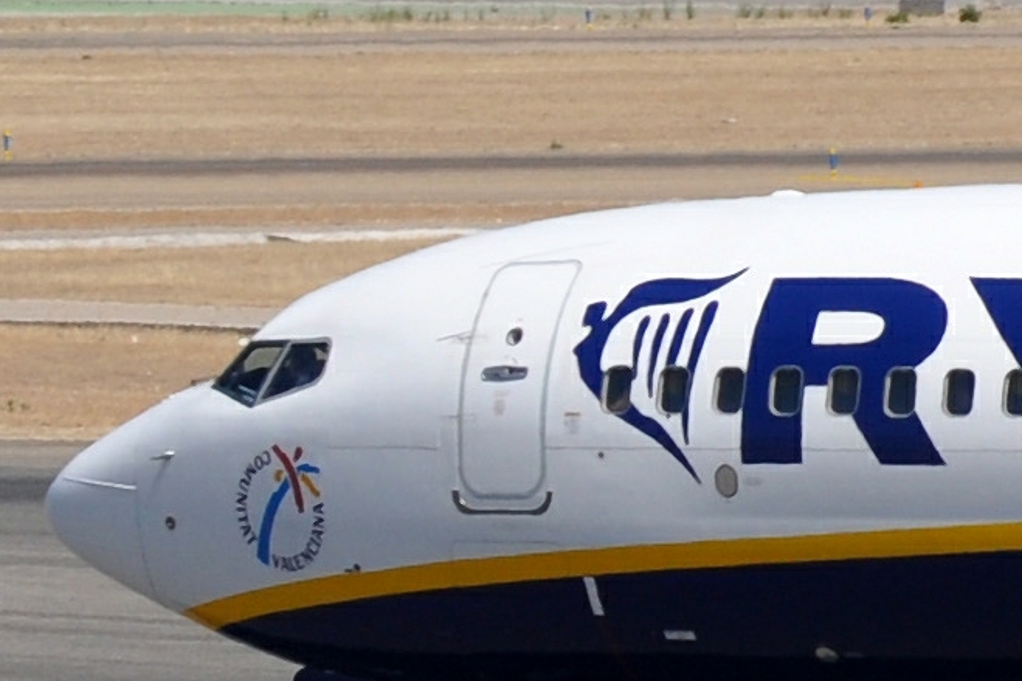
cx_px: 2514
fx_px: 34556
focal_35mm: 1218
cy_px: 455
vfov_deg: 1.1
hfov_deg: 1.7
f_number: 7.1
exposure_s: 1/1250
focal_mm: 155
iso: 200
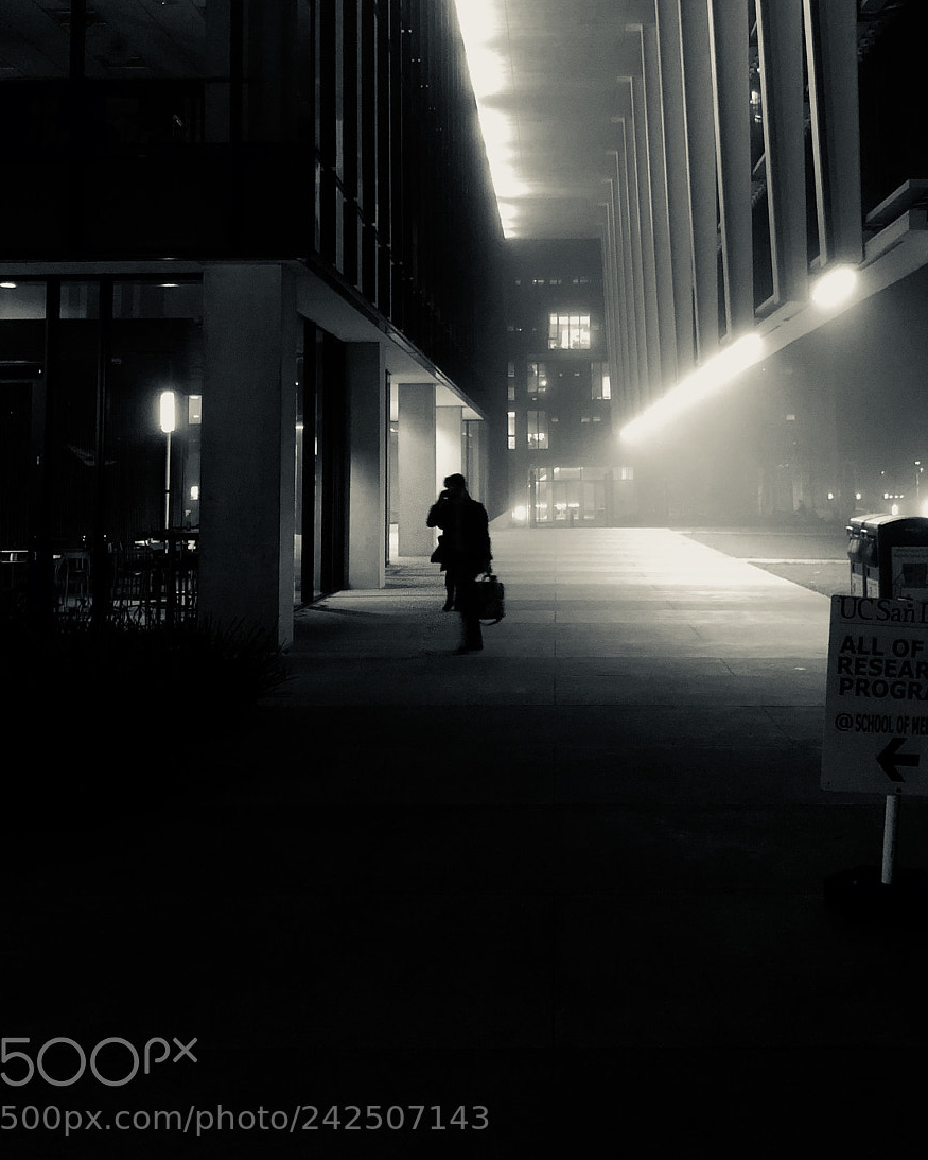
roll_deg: +0.6
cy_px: 352
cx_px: 571
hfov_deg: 37.2
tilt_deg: +5.3
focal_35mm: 40
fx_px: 1373
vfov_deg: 44.8
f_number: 1.8
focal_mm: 4
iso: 100
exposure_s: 1/4
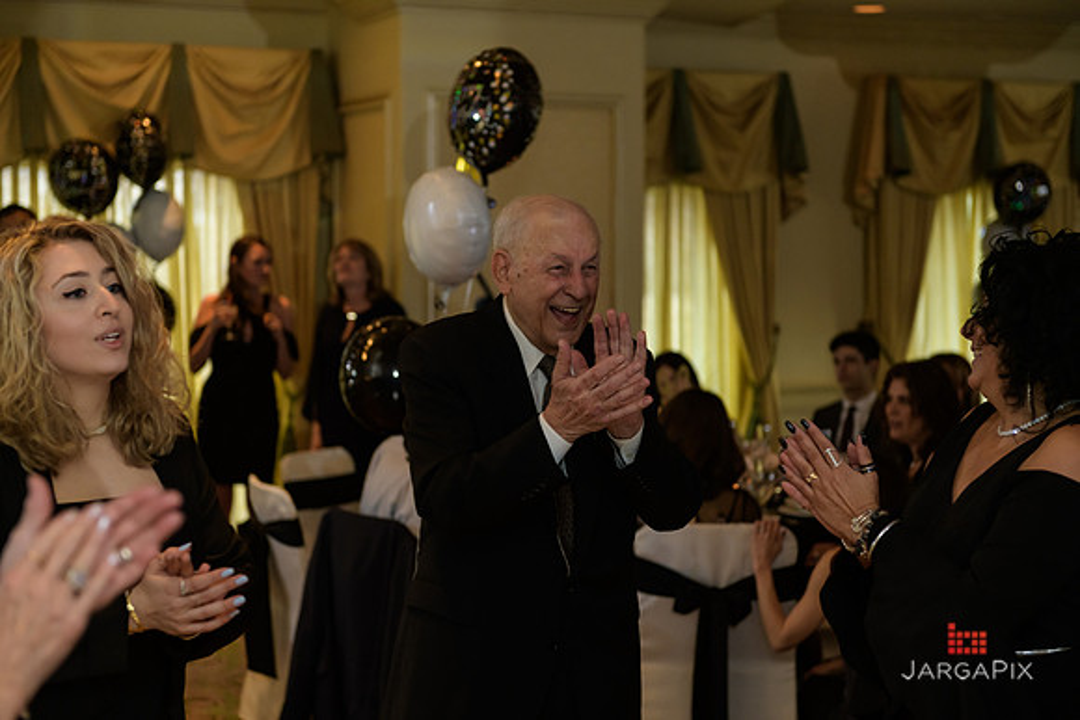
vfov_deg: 19.5
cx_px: 540
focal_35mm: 70
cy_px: 360
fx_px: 2100
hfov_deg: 28.8
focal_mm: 70
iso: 1000
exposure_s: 1/125
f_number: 2.8
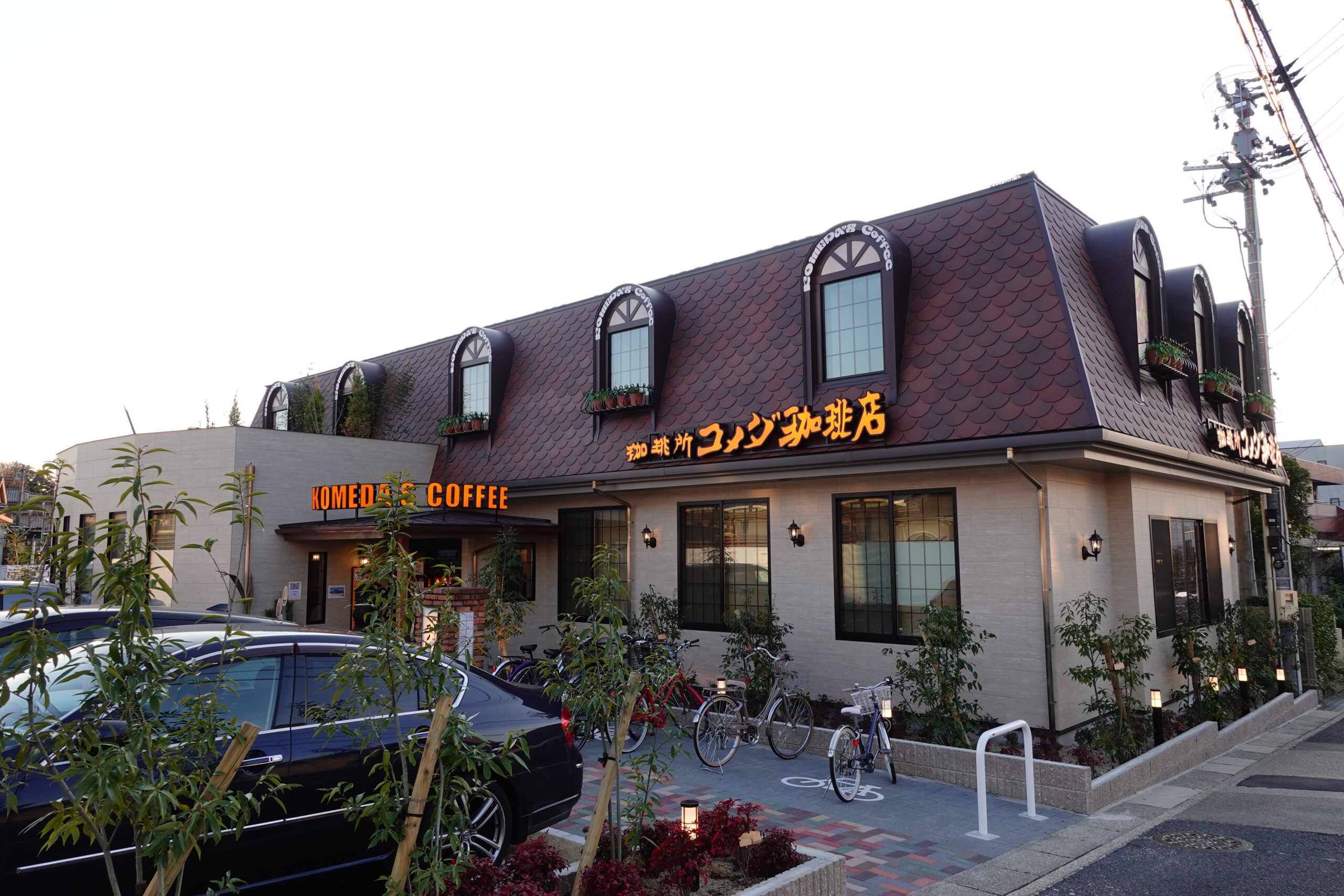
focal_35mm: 24
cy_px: 448
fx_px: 896
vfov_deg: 53.1
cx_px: 672
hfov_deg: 73.7
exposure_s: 1/80
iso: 125
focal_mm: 8.8
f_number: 5
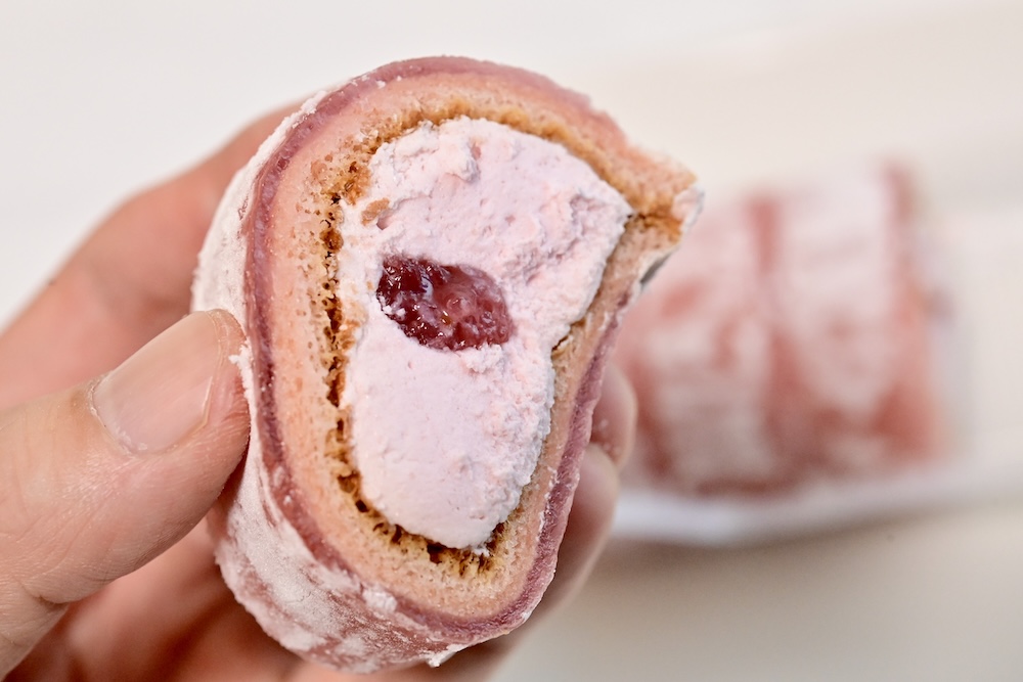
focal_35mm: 60
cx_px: 512
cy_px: 341
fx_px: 1705
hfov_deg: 33.4
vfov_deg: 22.6
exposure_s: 1/125
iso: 6400
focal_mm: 60
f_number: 8
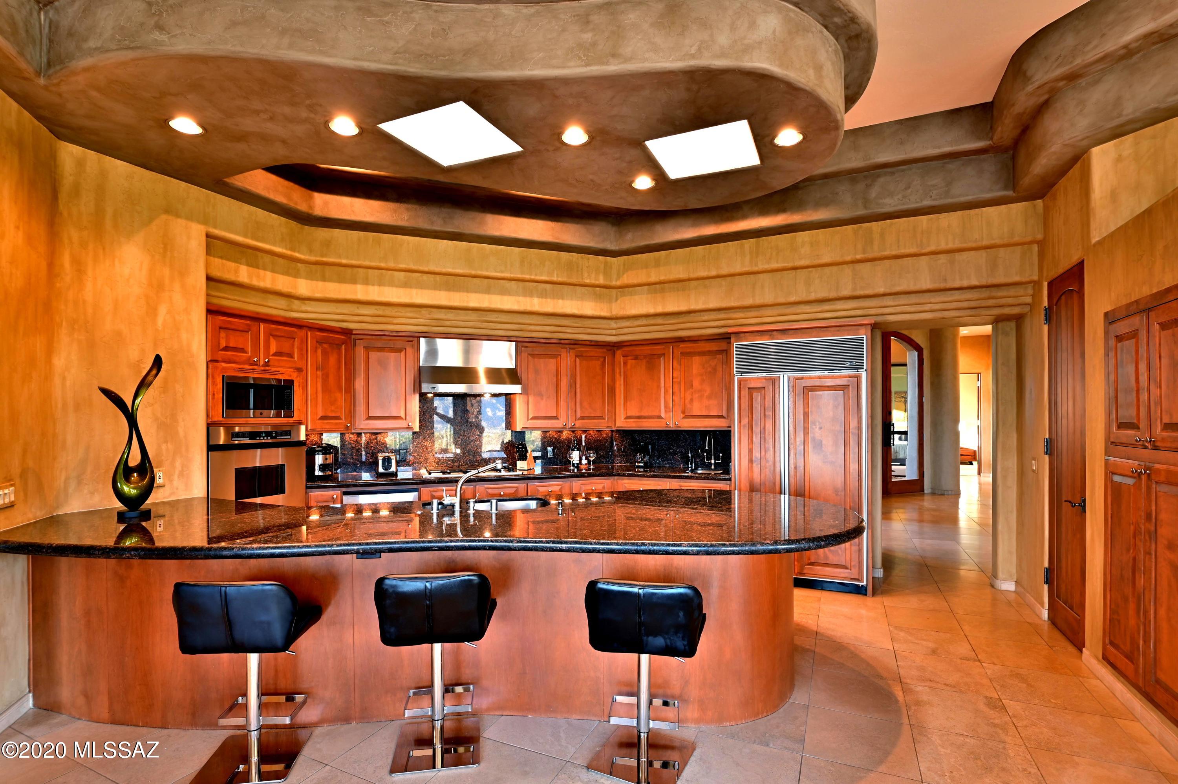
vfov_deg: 73.7
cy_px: 392
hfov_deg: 96.8
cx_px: 589
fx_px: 523
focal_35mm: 16
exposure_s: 1/1.3
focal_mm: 16
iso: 100
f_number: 9
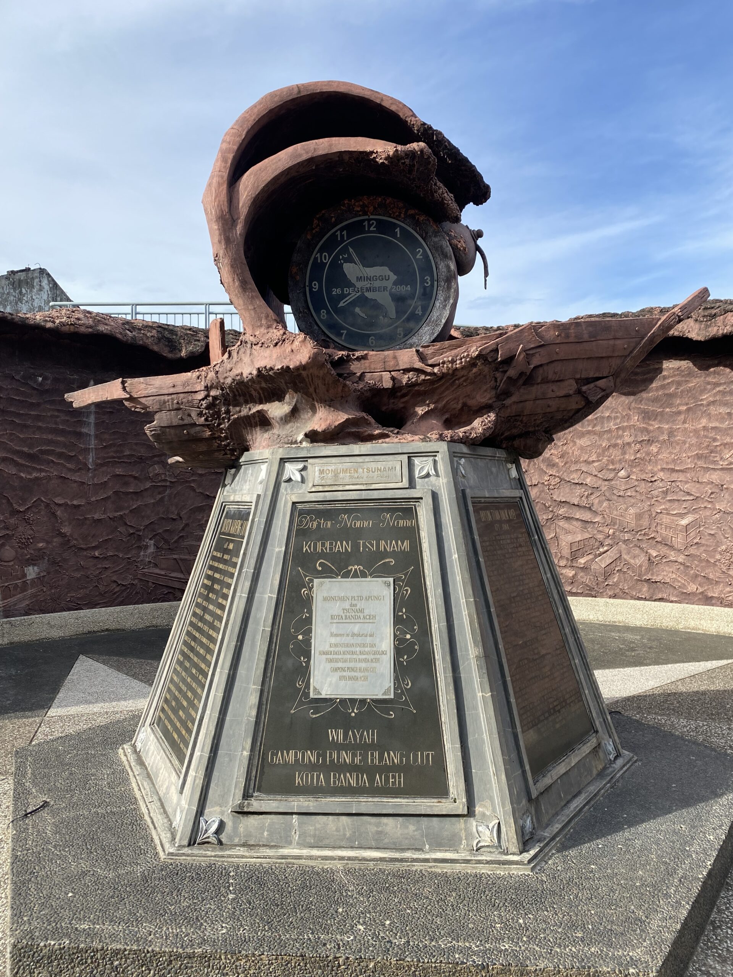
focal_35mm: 26
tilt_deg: +1.4
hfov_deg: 53.1
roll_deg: +1.2
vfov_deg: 67.3
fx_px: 734
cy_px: 488
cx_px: 366
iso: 32
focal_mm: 4.25
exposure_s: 1/1701
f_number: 1.8
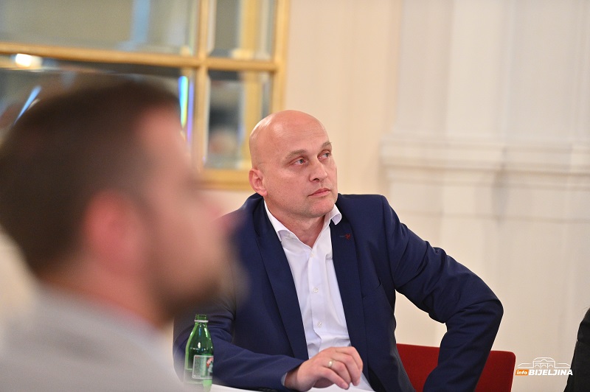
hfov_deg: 10.3
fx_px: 3275
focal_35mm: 200
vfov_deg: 6.9
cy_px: 196
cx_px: 295
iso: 3200
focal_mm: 200
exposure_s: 1/160
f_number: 2.8
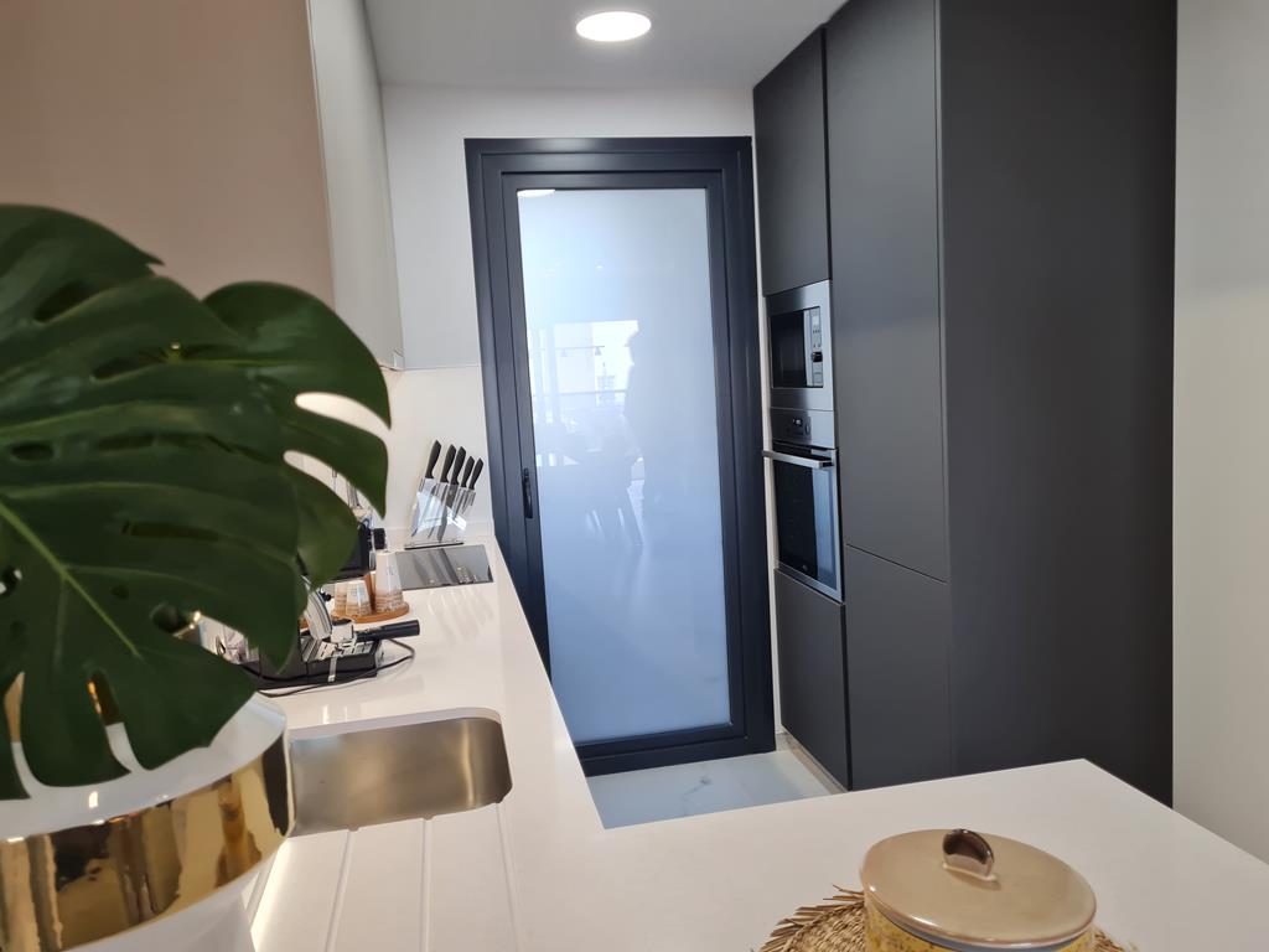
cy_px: 476
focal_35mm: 26
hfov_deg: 67.3
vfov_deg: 53.1
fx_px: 953
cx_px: 634
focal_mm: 5.4
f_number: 1.8
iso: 80
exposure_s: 1/100
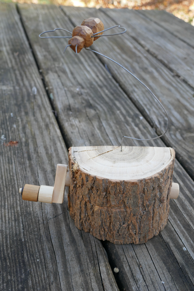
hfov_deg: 35.1
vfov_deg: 50.7
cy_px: 146
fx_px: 307
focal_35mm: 38
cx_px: 97
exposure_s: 1/80
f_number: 5
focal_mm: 14
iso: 250
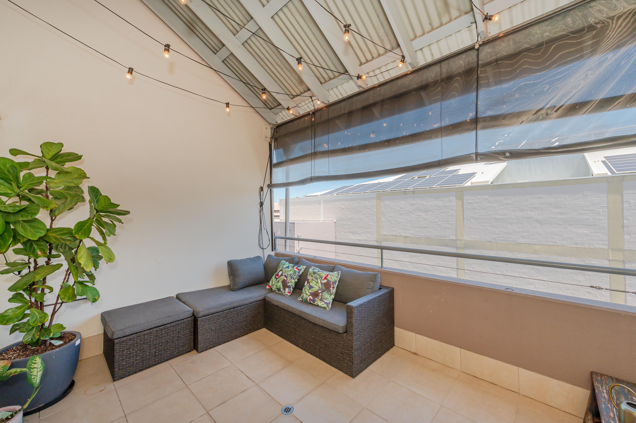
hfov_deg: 104.3
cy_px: 212
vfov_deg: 81.1
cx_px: 318
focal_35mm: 14
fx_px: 247
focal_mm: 14
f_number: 16
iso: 280
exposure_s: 1/200
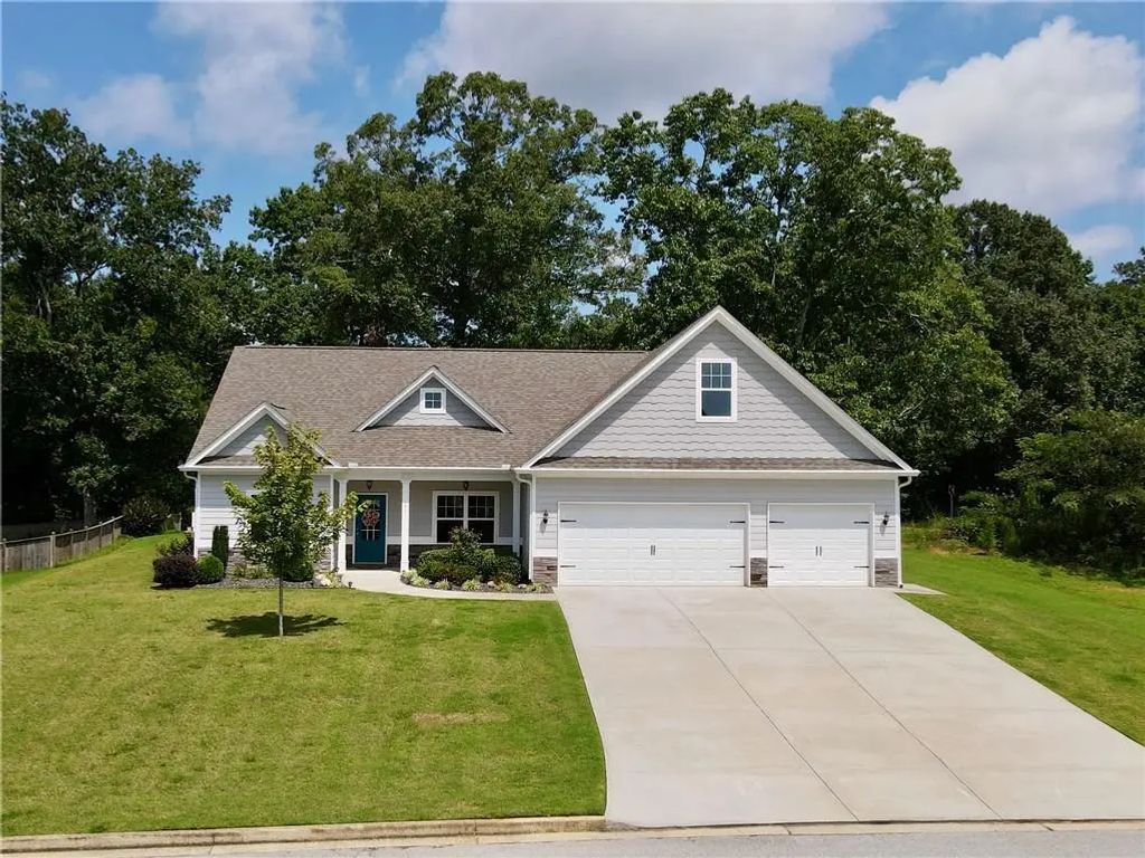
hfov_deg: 71.6
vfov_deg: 56.8
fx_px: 794
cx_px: 572
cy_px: 429
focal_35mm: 24
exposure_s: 1/1000
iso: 100
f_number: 2.8
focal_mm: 4.5
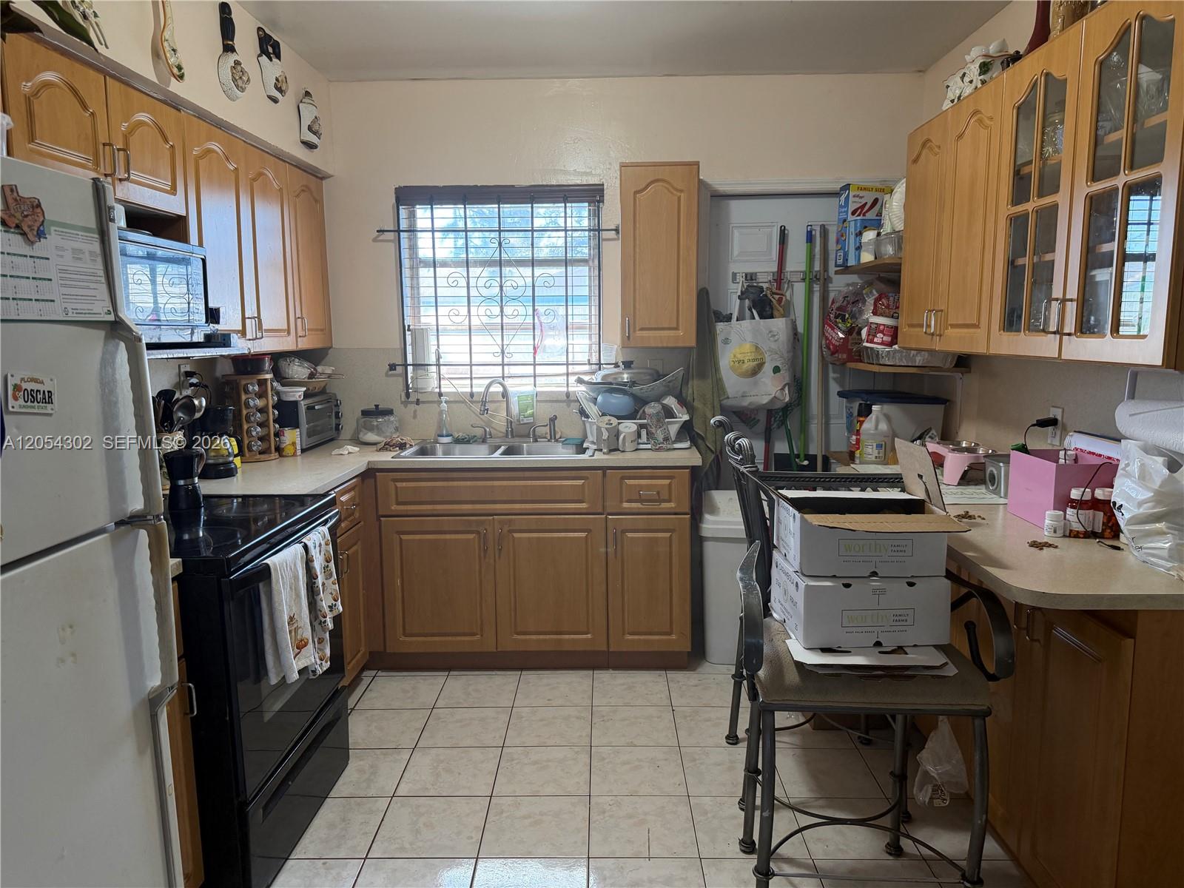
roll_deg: +0.9
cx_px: 592
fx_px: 821
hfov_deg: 71.6
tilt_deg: -8.1
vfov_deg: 56.8
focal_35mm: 24
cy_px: 444
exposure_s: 1/96
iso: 200
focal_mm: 6.76
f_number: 1.78
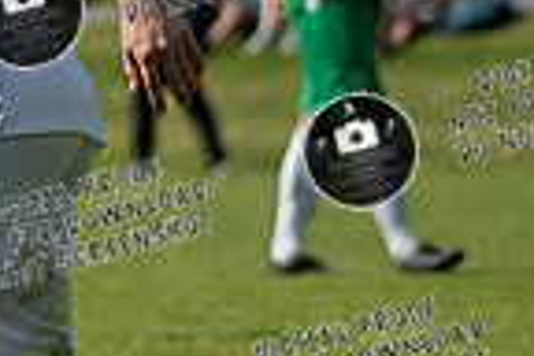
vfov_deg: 1.5
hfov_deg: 2.3
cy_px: -160
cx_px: -588
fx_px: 13260
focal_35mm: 894
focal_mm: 200
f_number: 5.6
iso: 1000
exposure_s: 1/8000
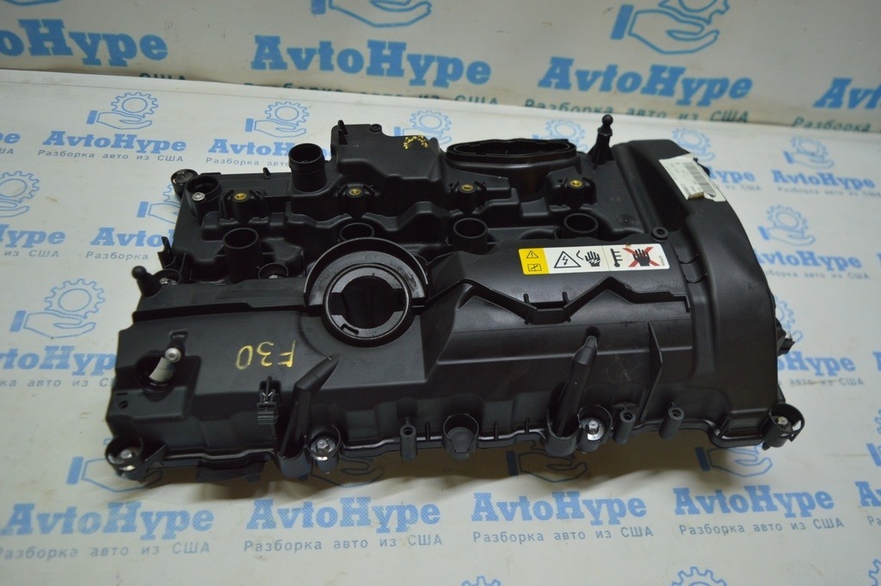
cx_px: 440
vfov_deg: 43.5
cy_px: 293
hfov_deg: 62.0
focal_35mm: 30
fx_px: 734
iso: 400
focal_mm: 20
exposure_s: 1/100
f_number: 3.5
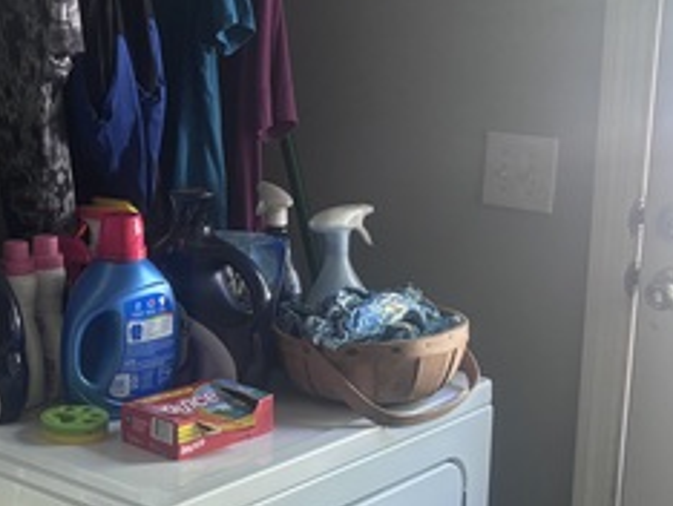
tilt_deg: -12.8
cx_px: 69
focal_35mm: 71
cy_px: 288
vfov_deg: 20.7
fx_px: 1382
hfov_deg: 26.5
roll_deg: +0.8
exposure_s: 1/60
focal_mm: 5.96
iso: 250
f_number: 1.6
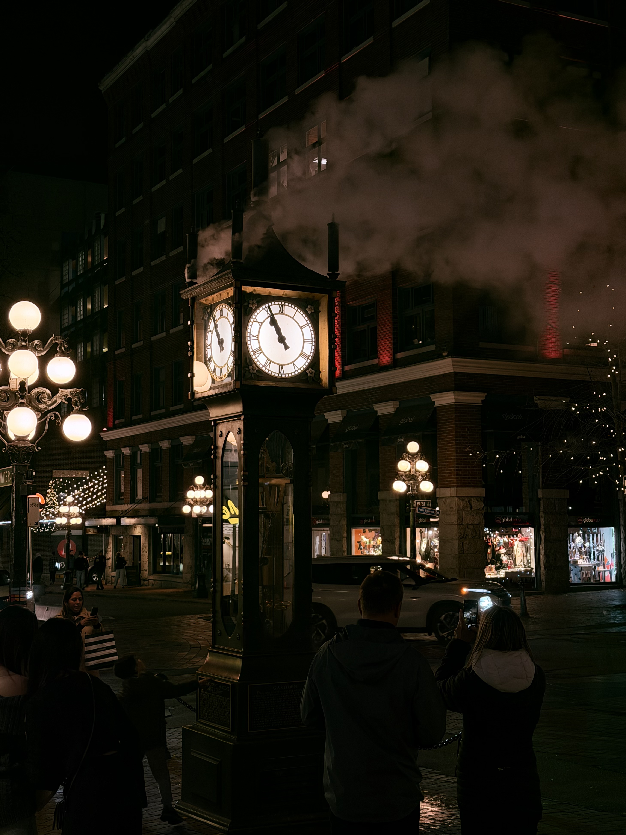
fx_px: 1157
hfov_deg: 30.3
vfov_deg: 39.7
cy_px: 418
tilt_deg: +6.2
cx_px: 313
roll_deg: +0.8
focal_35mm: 48
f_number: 1.78
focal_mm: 6.76
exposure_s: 1/40
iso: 200
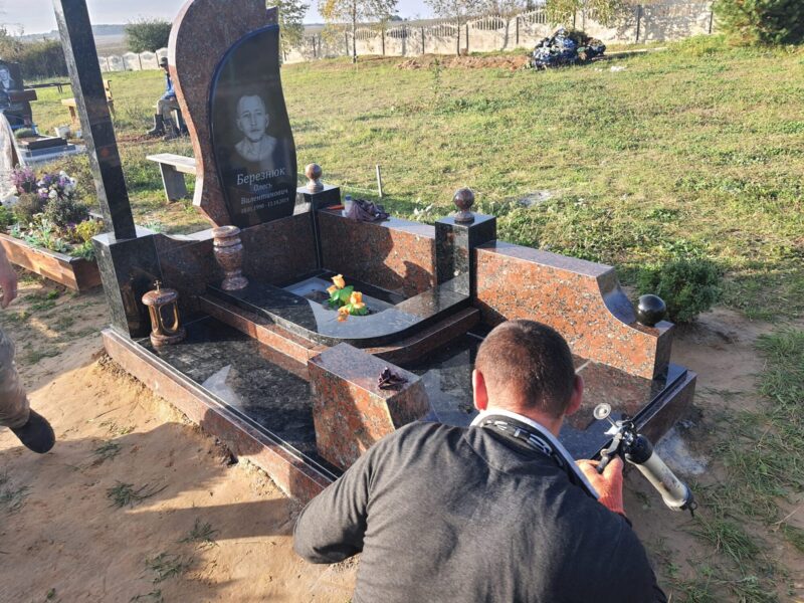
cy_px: 302
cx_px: 402
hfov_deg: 67.3
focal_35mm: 26
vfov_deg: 53.1
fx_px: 604
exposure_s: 1/371
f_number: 1.7
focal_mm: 4.32
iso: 50
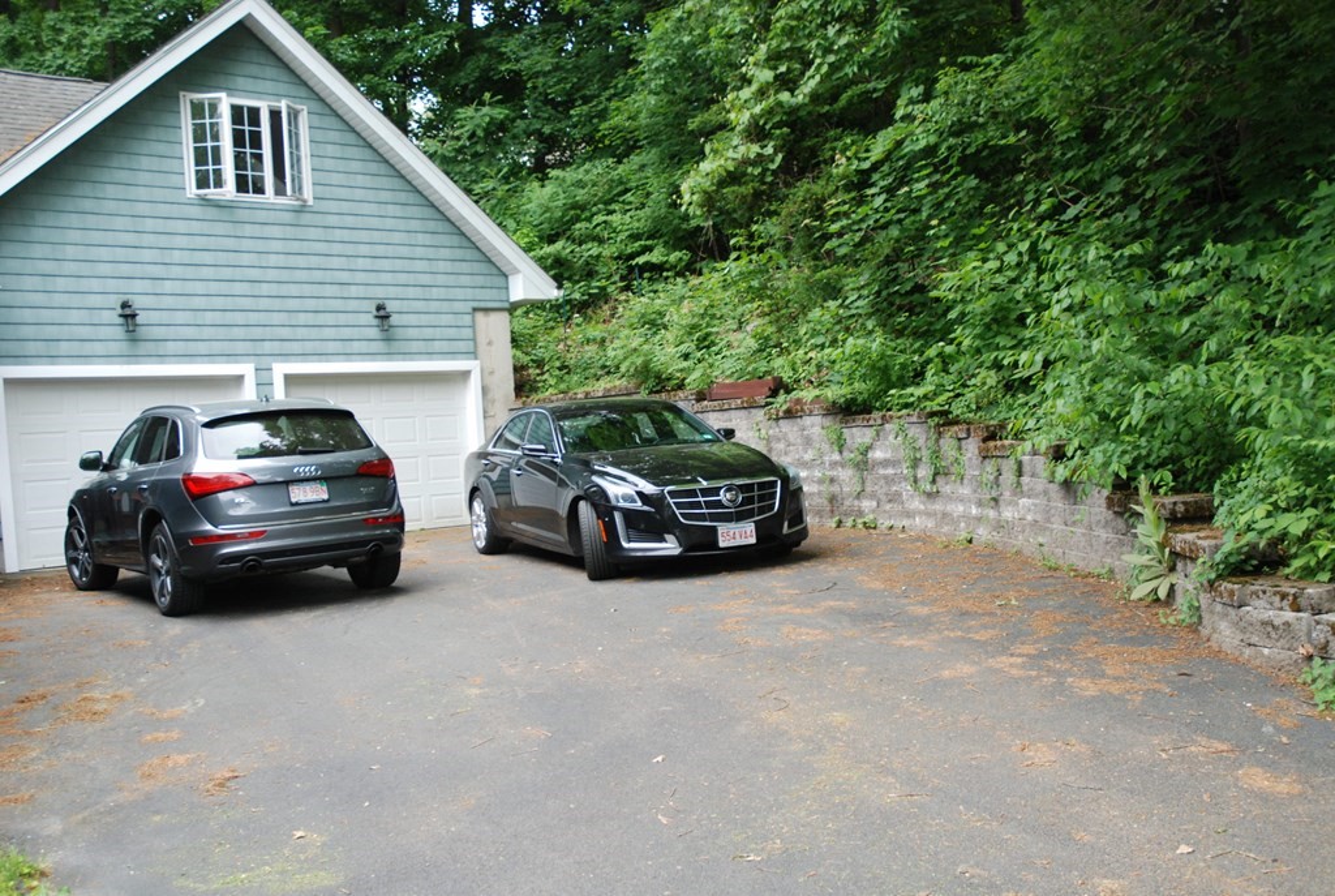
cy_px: 448
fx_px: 1338
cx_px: 668
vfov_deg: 37.0
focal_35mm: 36
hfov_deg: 53.0
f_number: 4.5
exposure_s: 1/60
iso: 400
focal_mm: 24
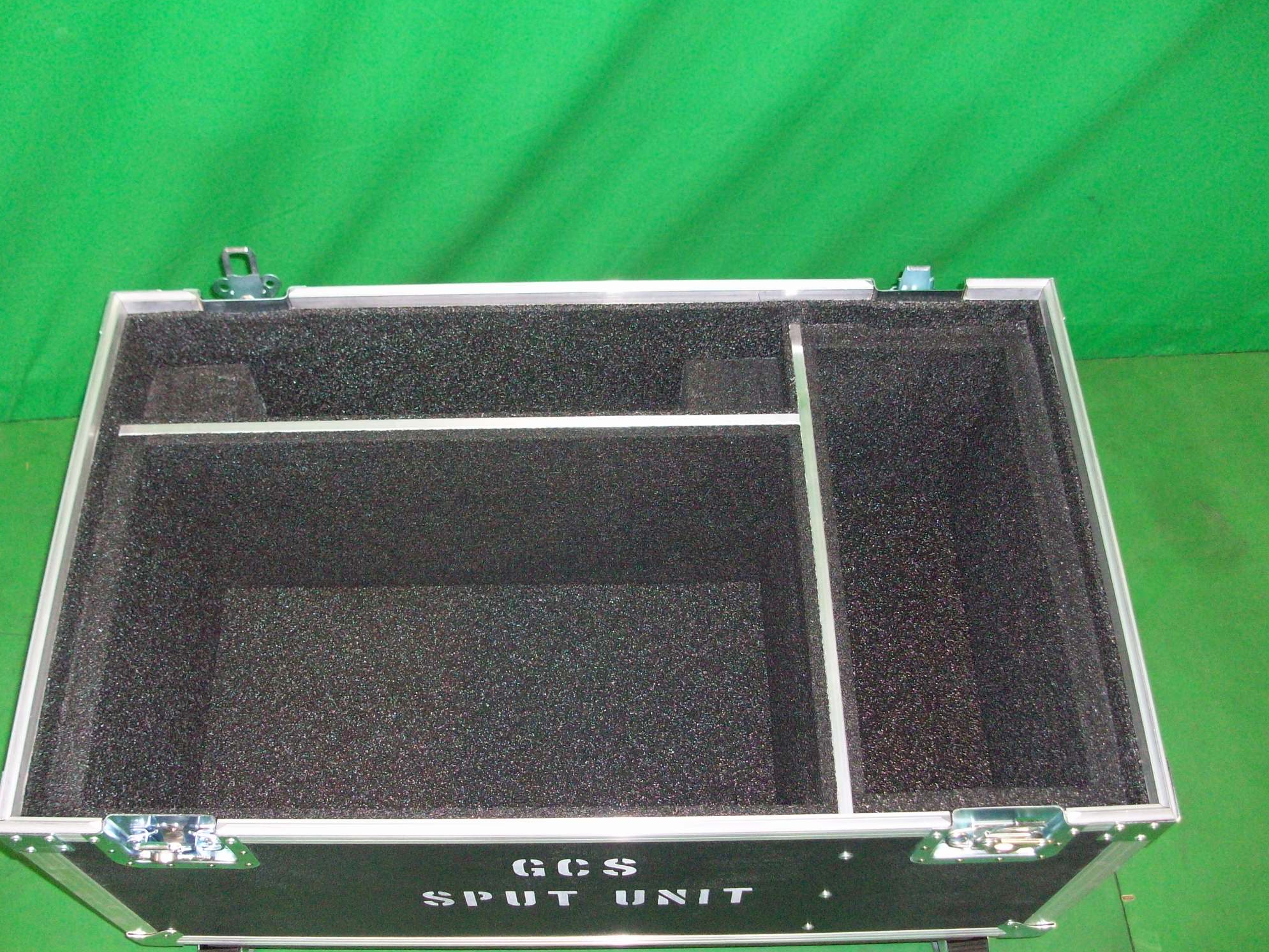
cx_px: 648
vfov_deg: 40.7
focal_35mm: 35
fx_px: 1283
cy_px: 466
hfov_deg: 52.6
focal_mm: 5.7
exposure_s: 1/60
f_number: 2.8
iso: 200
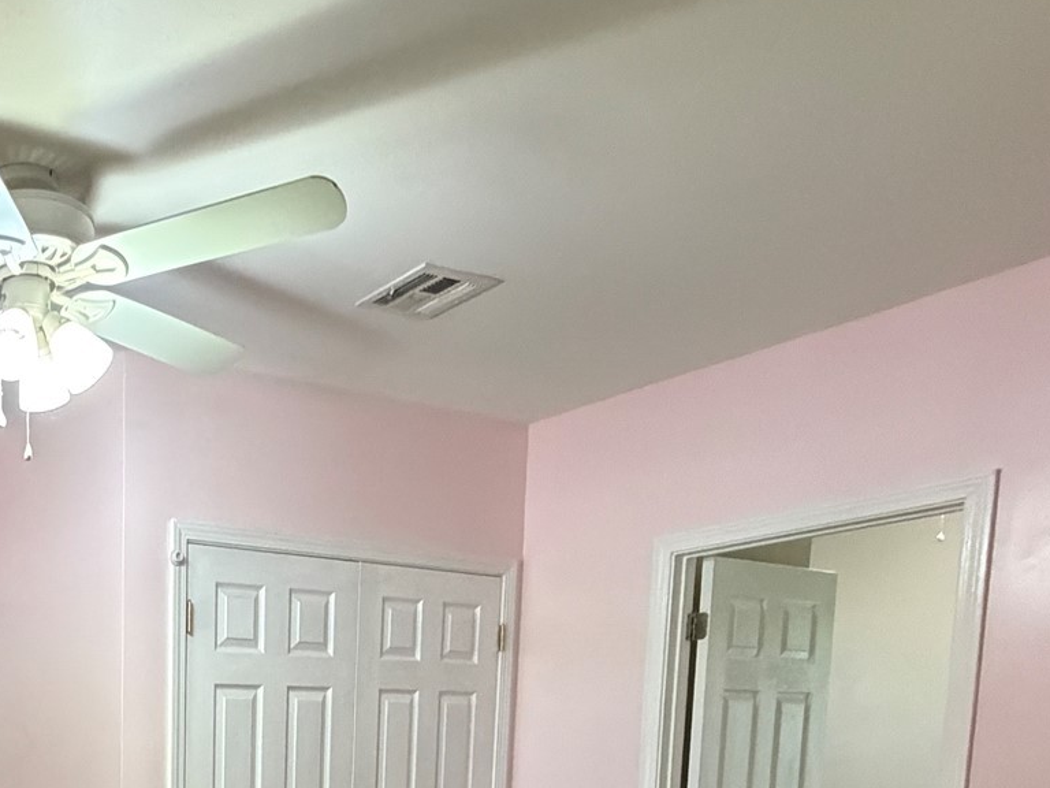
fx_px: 1062
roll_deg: +0.5
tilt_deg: -6.6
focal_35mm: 35
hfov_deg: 46.2
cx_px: 59
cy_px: 900
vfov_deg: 34.2
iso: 640
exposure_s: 1/60
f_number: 2.2
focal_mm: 2.22
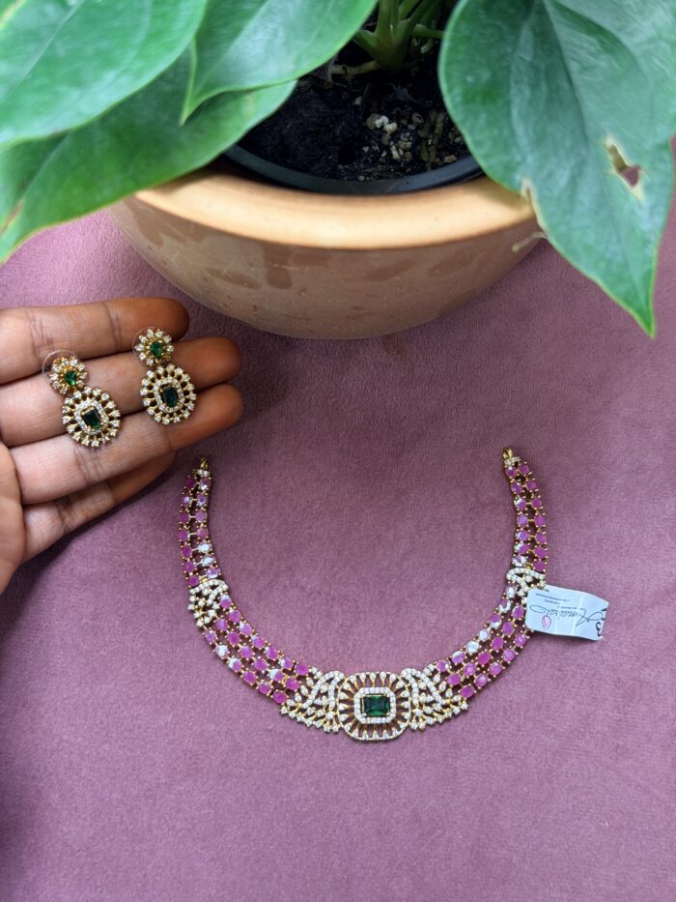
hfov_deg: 30.3
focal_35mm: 48
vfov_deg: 39.7
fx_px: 1250
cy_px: 451
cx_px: 338
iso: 100
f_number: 1.78
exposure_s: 1/82
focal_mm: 6.76
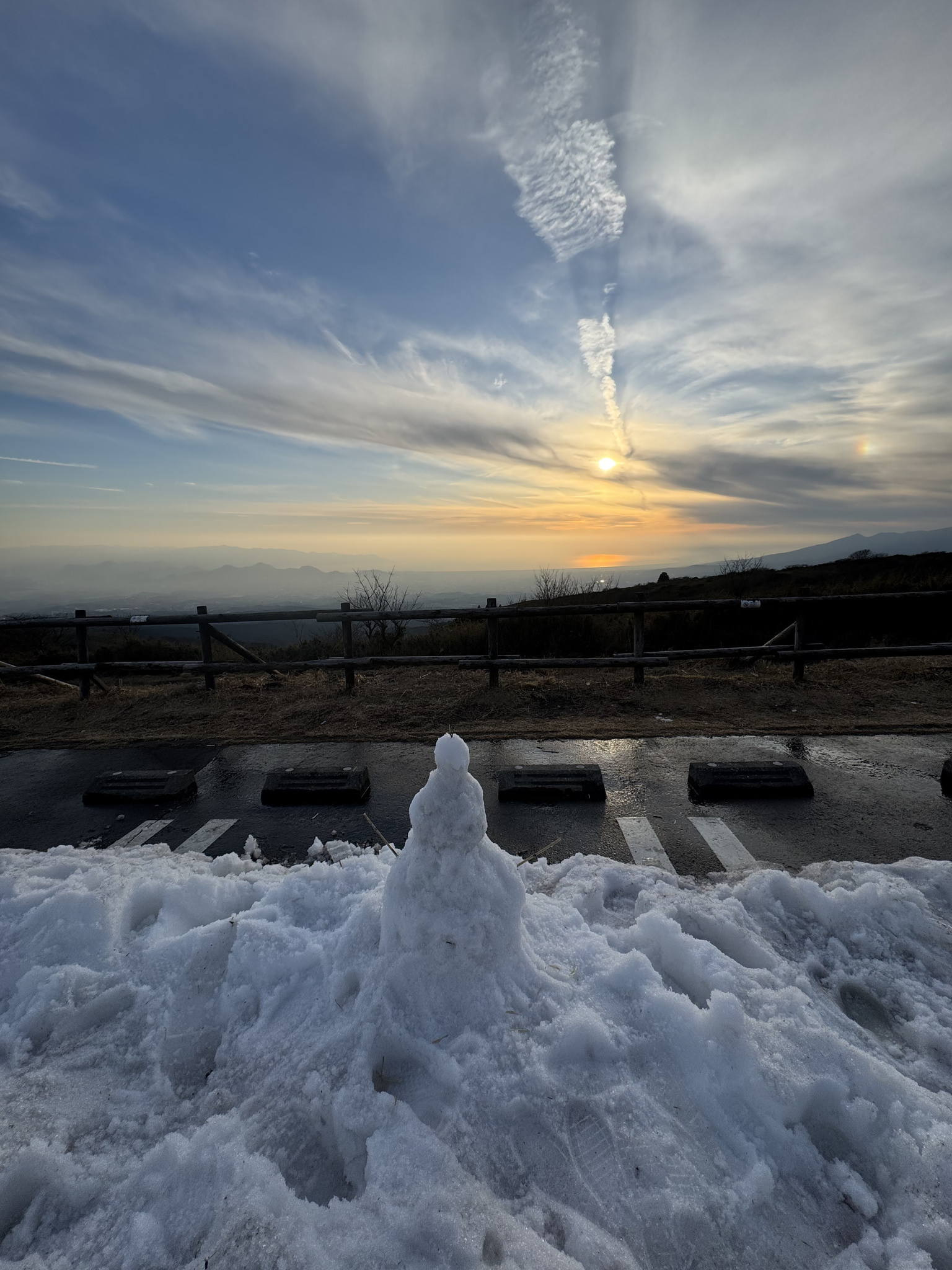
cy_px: 635
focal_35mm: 14
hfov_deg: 85.7
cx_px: 476
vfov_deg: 102.1
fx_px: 513
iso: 50
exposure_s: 1/2985
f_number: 2.2
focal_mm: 2.22
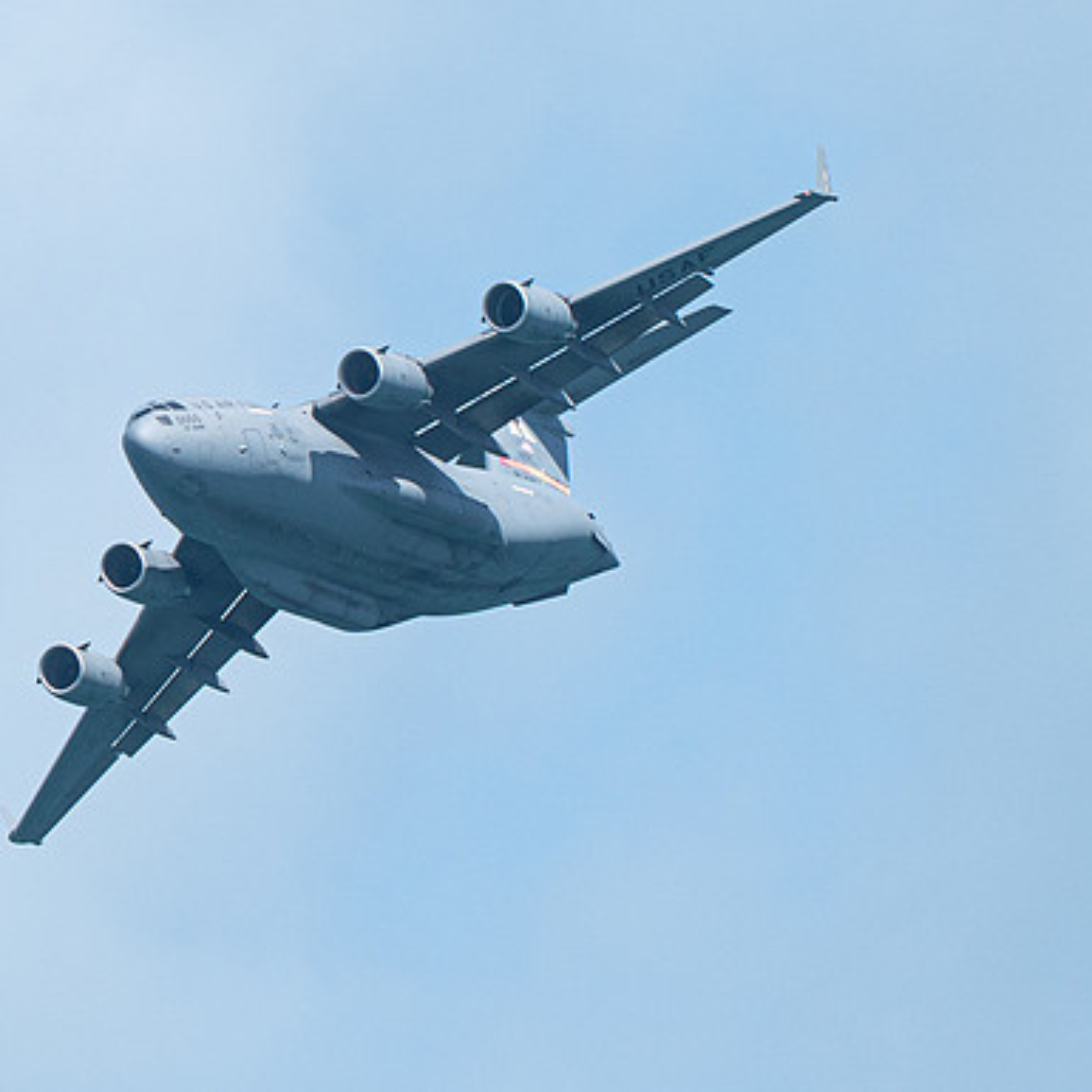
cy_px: 547
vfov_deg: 1.7
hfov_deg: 1.7
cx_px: 65
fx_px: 36047
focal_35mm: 1010
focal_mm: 400
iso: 640
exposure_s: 1/1250
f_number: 10
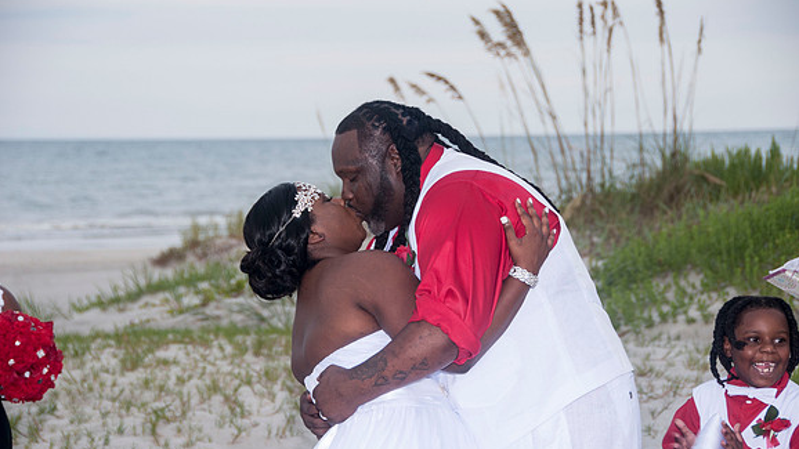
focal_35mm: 126
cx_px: 400
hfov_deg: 17.0
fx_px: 2669
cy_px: 248
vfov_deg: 9.6
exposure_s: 1/125
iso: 200
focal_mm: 80
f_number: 5.6
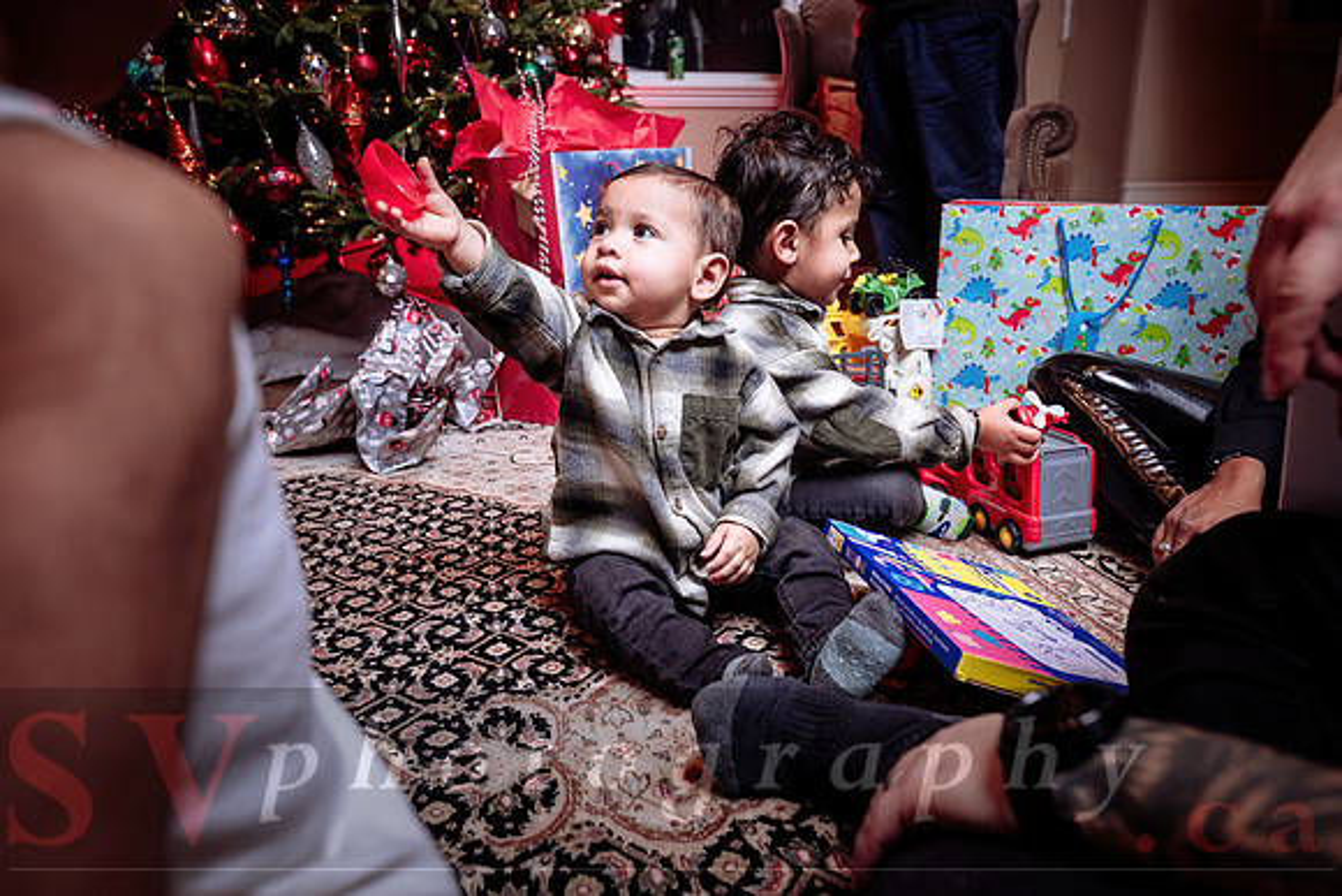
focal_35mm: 25
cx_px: 671
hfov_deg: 71.3
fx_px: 936
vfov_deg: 51.1
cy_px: 448
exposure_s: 1/200
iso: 500
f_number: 4.5
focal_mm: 24
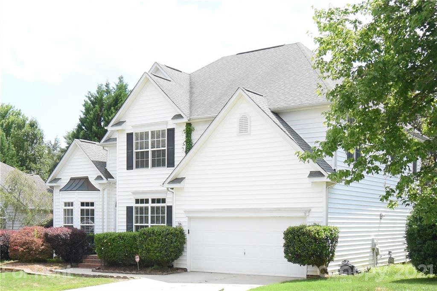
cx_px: 218
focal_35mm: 17
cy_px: 146
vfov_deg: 69.6
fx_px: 209
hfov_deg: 92.5
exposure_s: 1/250
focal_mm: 11.5
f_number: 7.1
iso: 200
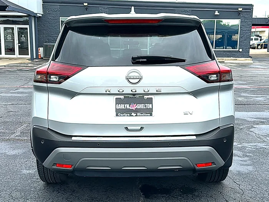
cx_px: 134
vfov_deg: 36.8
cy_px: 101
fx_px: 303
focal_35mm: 39
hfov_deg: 47.9
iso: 80
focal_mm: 6.86
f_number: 1.78
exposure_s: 1/1957
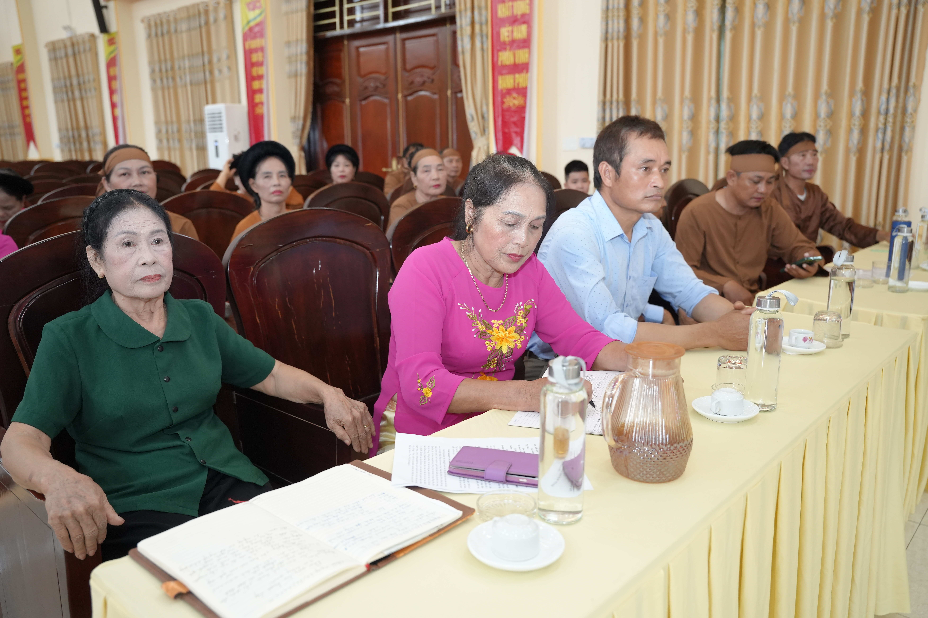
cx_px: 464
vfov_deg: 45.5
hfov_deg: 64.4
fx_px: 737
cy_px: 309
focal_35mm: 29
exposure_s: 1/100
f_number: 3.5
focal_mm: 28.6
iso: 2000
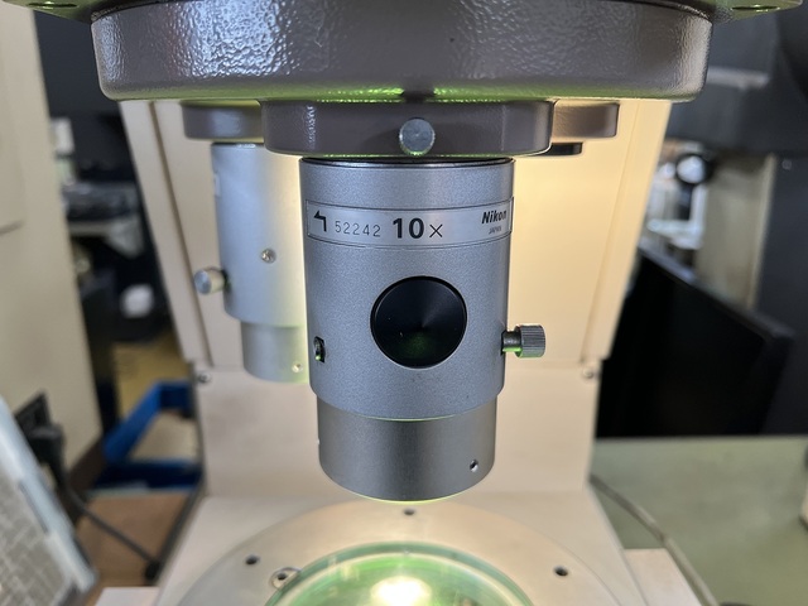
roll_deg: +0.7
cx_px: 404
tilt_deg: -16.8
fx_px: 607
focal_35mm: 26
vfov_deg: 53.1
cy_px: 303
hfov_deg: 67.3
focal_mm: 5.7
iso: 100
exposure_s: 1/100
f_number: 1.5
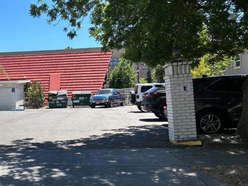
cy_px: 106
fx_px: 322
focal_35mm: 45
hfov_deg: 39.7
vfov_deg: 32.1
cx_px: 37
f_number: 1.5
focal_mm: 5.7
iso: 50
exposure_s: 1/2571
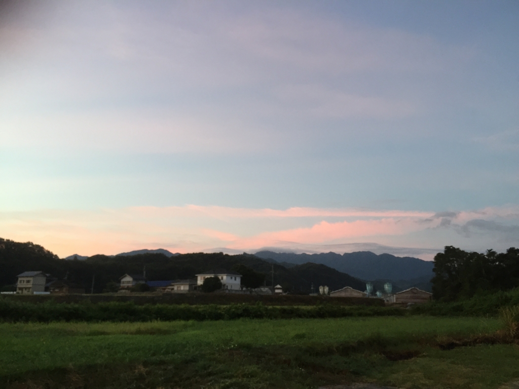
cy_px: 194
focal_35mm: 29
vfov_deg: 48.2
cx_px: 260
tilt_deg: +13.5
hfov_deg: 61.7
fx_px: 435
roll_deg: -1.4
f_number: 2.2
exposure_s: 1/30
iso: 80
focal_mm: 4.15
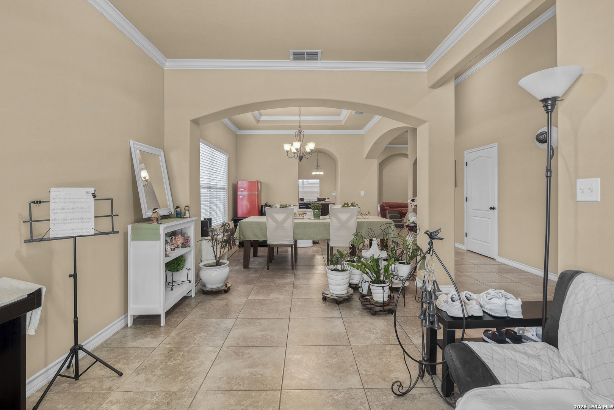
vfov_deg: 73.7
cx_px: 307
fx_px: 273
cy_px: 205
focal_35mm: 16
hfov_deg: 96.7
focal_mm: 16
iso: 200
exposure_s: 1/10
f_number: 9
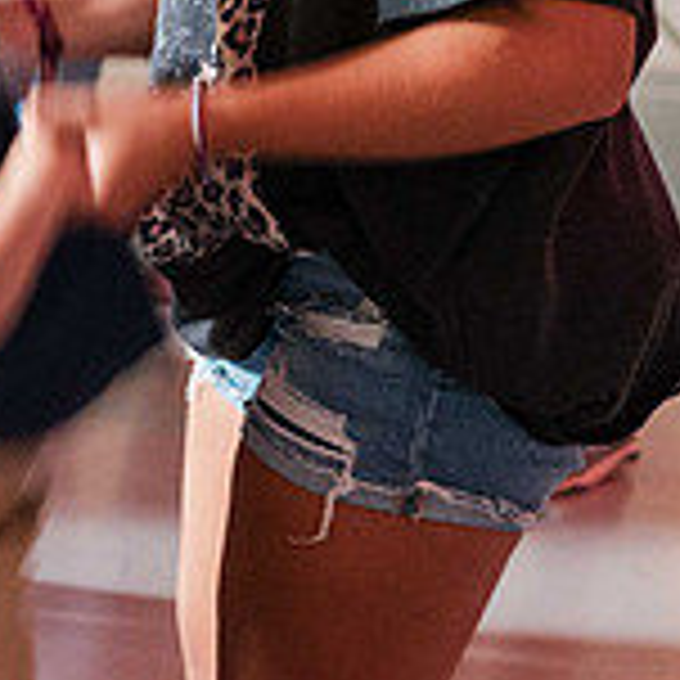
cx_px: -211
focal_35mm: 123
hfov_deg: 13.6
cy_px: 109
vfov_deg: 14.1
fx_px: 2734
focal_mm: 35
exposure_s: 1/20
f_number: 2.5
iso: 6400
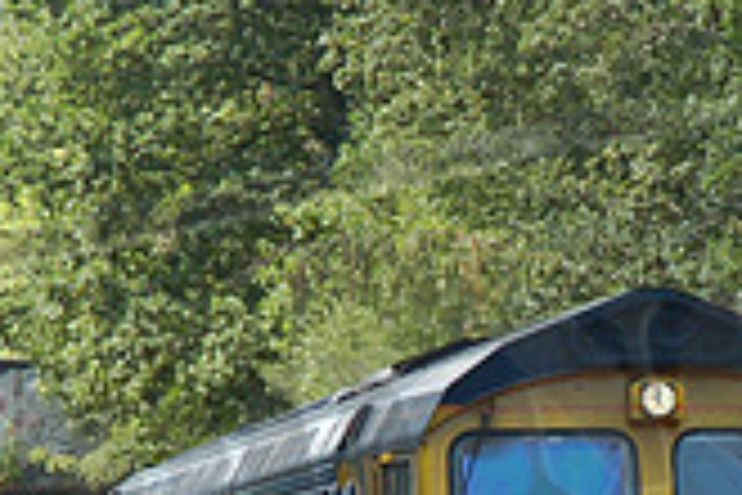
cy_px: 562
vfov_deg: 4.6
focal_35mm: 296
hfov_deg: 7.0
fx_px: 6100
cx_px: 562
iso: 400
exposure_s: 1/320
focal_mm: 56
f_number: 5
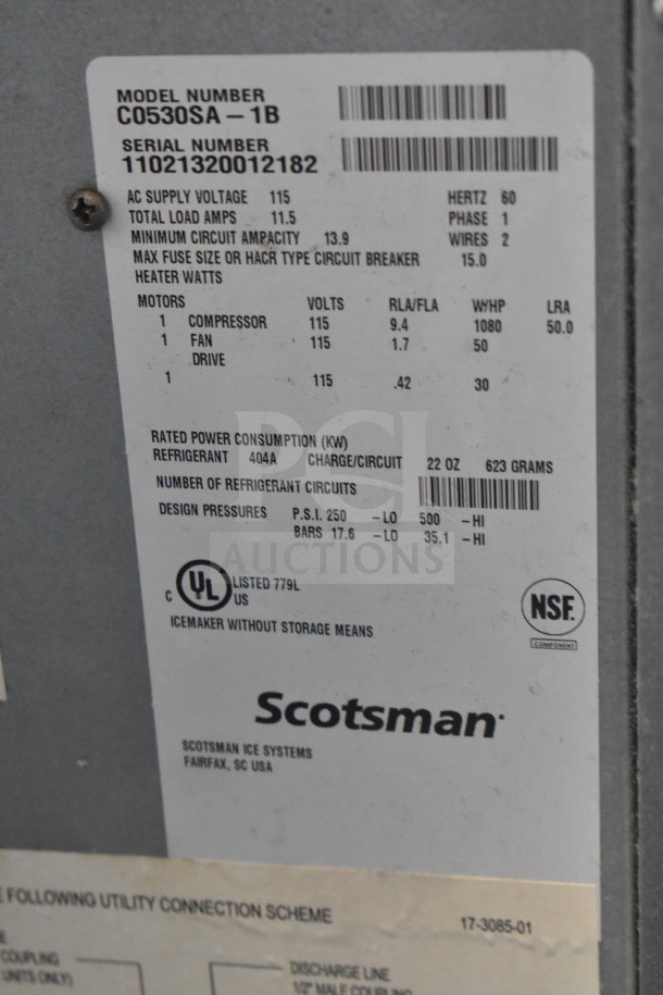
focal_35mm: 78
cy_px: 498
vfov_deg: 26.0
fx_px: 2155
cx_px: 332
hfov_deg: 17.5
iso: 4500
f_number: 5.6
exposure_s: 1/80
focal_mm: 52
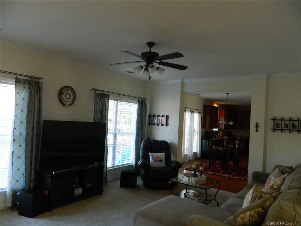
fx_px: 217
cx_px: 150
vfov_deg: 54.9
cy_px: 113
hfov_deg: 69.4
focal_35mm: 25
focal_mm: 4.5
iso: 220
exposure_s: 1/30
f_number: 3.1
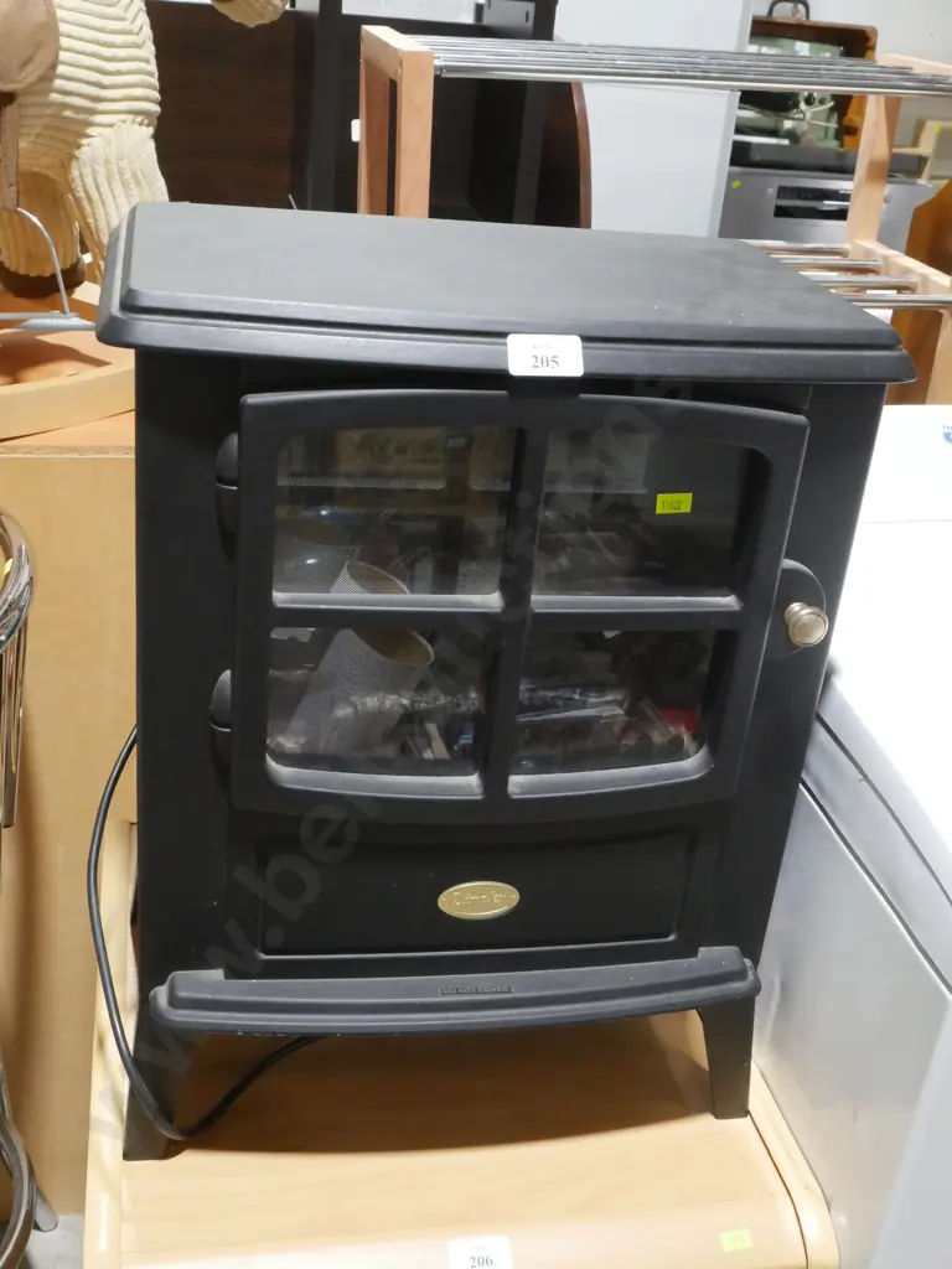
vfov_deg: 46.8
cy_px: 634
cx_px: 476
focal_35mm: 40
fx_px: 1467
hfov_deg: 36.0
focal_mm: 20
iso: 3200
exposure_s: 1/60
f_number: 11
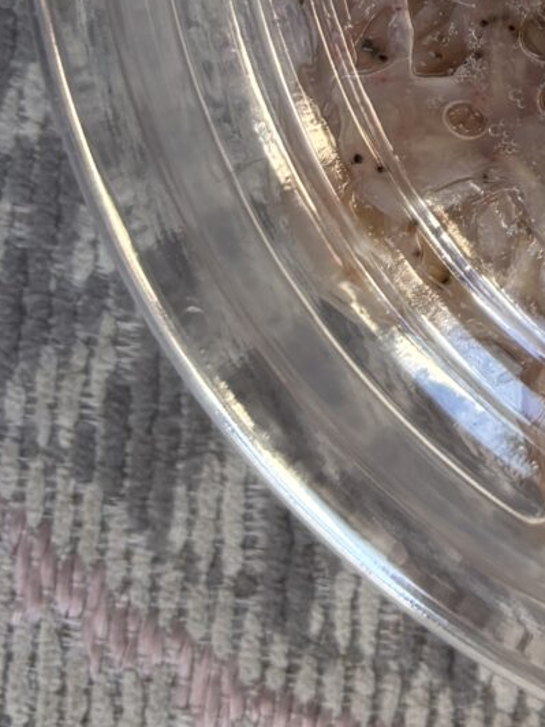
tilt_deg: -85.7
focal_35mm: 125
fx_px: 2624
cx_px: 1171
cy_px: -57
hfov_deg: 10.6
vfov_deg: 15.4
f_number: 1.6
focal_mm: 5.96
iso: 40
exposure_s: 1/162
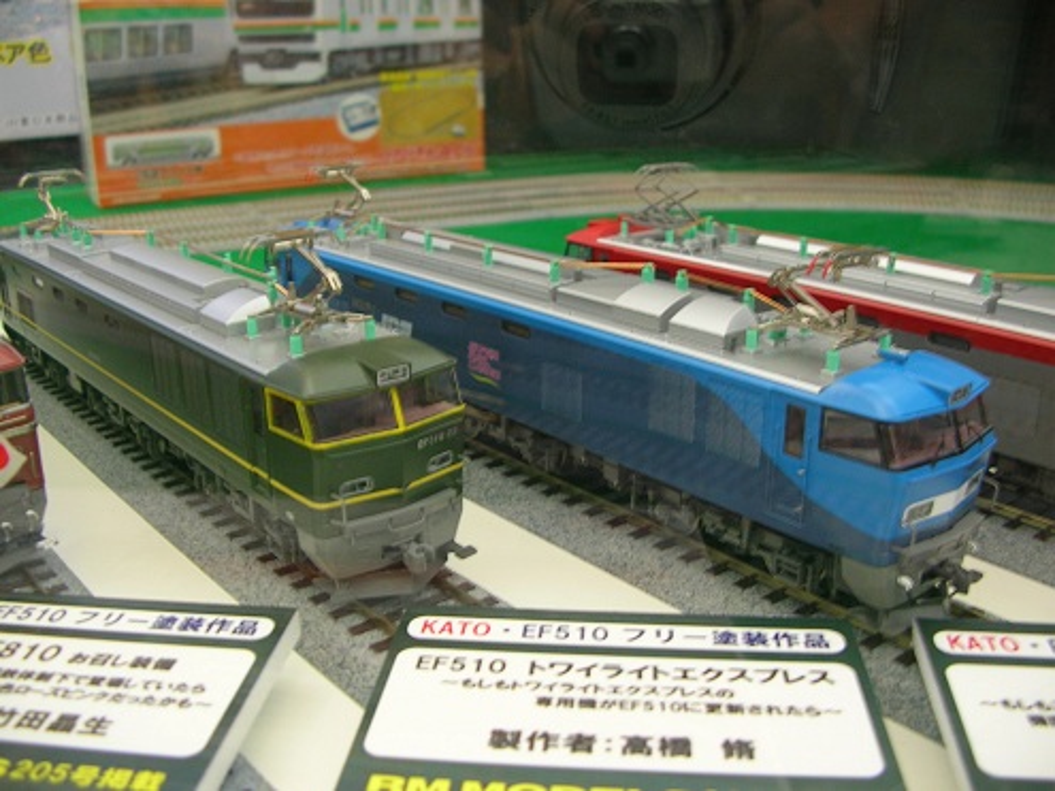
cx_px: 528
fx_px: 1066
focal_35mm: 35
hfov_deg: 52.6
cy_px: 396
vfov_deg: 40.7
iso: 50
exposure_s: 1/10.5
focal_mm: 5.8
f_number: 2.8
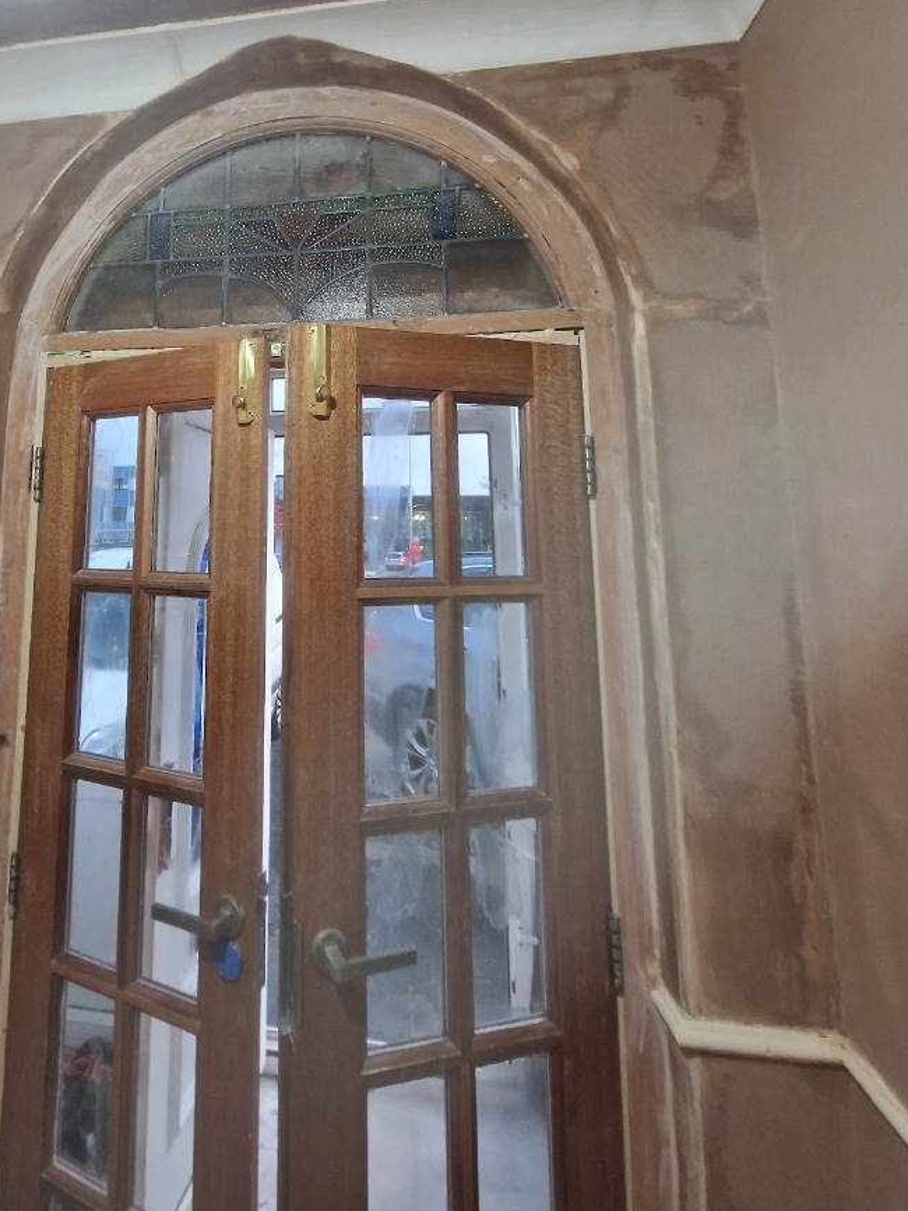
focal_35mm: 18
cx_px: 309
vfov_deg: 85.5
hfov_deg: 69.7
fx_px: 630
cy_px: 430
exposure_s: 1/50
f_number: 2.2
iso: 400
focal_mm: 2.2
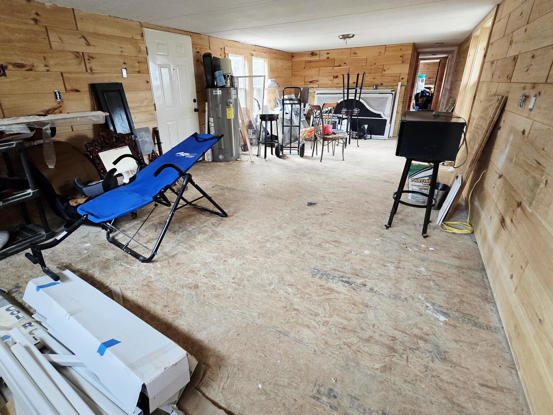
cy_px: 196
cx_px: 251
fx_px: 256
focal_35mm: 16
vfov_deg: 78.0
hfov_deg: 94.2
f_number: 2.2
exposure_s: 1/60.2
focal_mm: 2.2
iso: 500
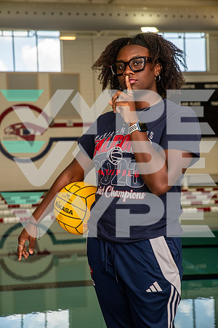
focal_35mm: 70
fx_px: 636
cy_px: 164
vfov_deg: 28.8
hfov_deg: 19.5
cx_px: 109
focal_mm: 70
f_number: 7.1
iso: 640
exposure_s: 1/250
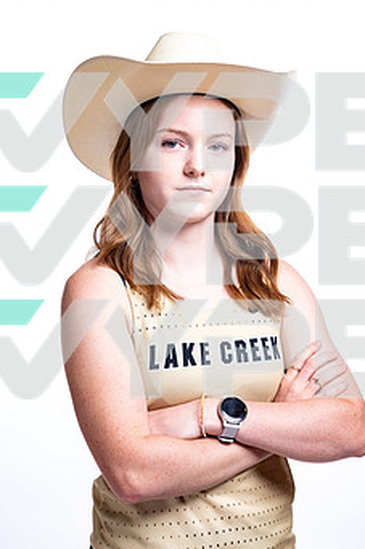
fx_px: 1005
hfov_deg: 20.6
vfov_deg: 30.5
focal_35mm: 66
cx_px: 188
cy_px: 237
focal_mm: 50
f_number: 5.6
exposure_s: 1/250
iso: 400
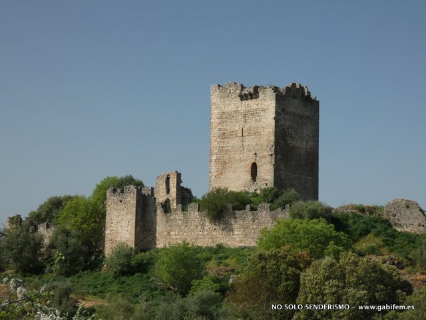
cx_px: 213
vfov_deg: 20.4
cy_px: 160
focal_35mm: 72
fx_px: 886
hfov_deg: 27.0
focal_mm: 12.9
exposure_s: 1/320
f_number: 4.3
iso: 80
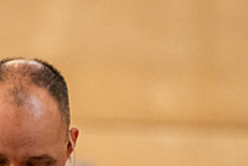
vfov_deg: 2.0
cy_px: 300
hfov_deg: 3.0
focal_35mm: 693
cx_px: -13
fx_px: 4778
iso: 2000
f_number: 3.2
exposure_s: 1/160
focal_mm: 175
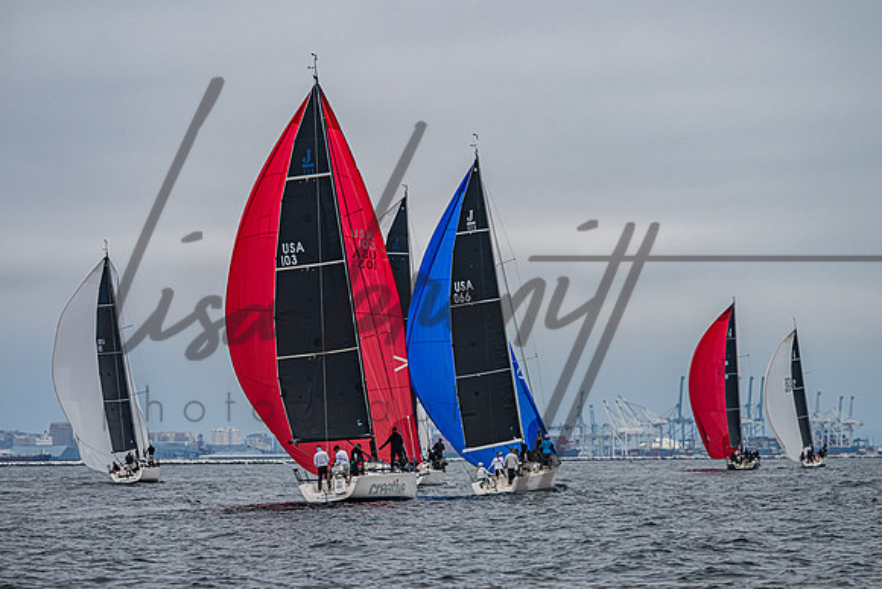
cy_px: 275
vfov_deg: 6.1
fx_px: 5498
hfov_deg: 9.2
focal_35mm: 224
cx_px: 473
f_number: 5.6
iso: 400
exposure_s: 1/6400
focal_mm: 170
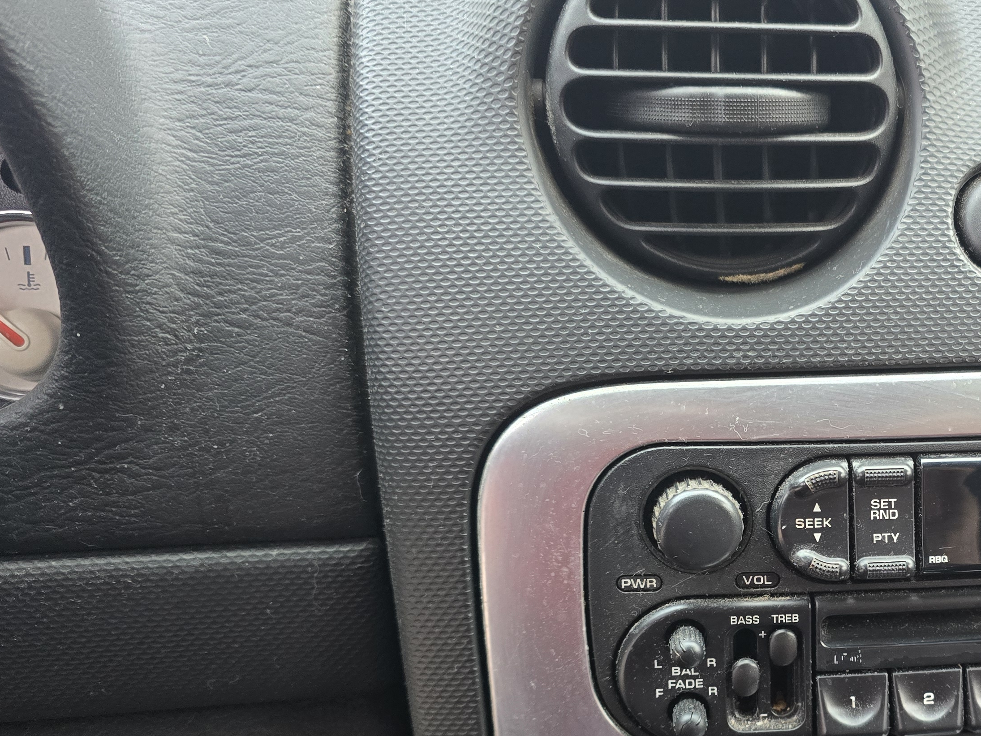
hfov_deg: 41.6
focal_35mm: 42
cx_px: 865
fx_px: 1190
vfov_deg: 33.7
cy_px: 542
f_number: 1.7
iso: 400
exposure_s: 1/120
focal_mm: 6.3
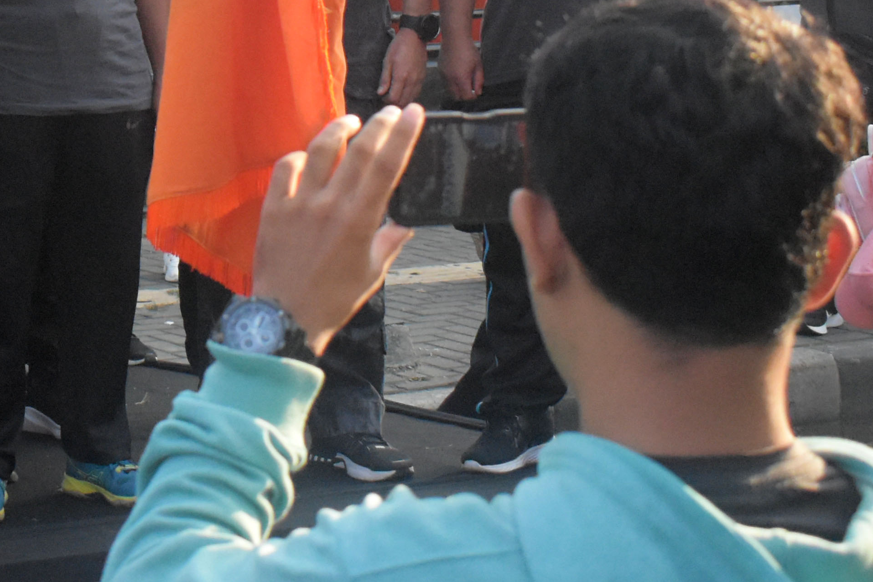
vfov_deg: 11.3
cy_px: -232
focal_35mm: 118
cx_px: -139
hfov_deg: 16.8
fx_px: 2851
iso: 3200
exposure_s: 1/2500
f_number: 5
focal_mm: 25
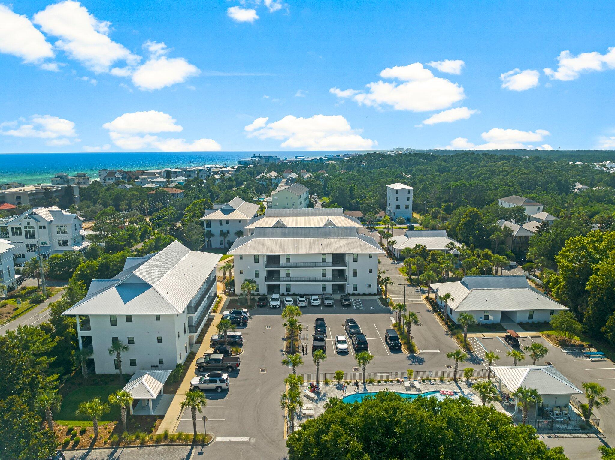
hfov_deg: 71.6
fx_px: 426
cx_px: 308
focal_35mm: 24
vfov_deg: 56.8
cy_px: 230
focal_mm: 12.29
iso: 140
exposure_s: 1/3200
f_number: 2.8
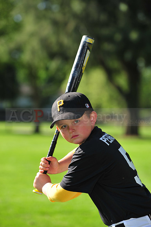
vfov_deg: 12.5
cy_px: 114
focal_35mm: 165
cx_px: 76
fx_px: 1039
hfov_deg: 8.3
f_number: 5
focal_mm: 165
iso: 200
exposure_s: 1/800
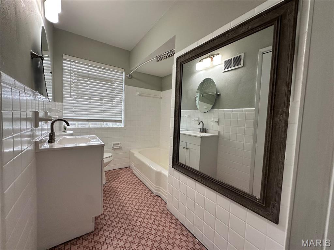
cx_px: 167
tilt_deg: -3.3
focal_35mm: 14
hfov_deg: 102.1
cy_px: 125
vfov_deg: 85.7
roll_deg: -2.8
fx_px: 135
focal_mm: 2.22
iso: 160
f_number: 2.2
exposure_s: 1/120
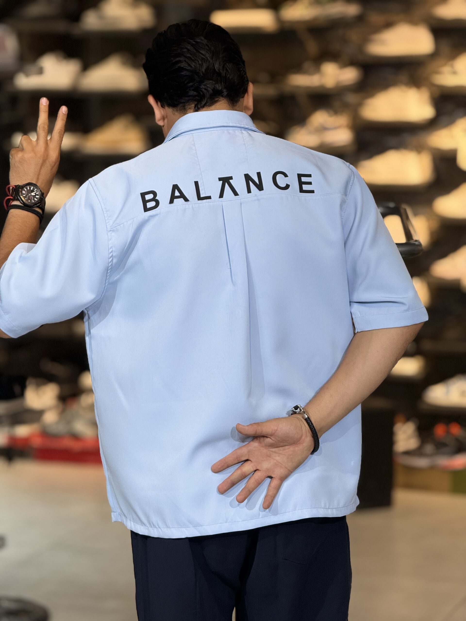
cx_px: 233
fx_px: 2154
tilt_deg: -6.8
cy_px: 310
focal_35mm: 120
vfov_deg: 16.4
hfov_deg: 12.3
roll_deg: -0.8
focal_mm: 15.66
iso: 80
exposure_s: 1/100
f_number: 2.8
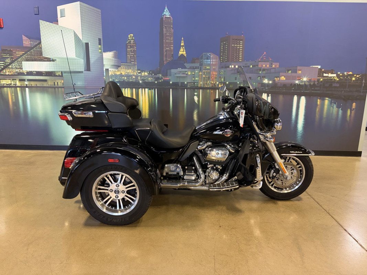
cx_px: 184
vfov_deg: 53.1
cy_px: 138
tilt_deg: -10.9
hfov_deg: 67.3
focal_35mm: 26
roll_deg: +0.2
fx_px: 276
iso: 250
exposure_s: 1/60
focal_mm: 5.96
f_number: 1.6
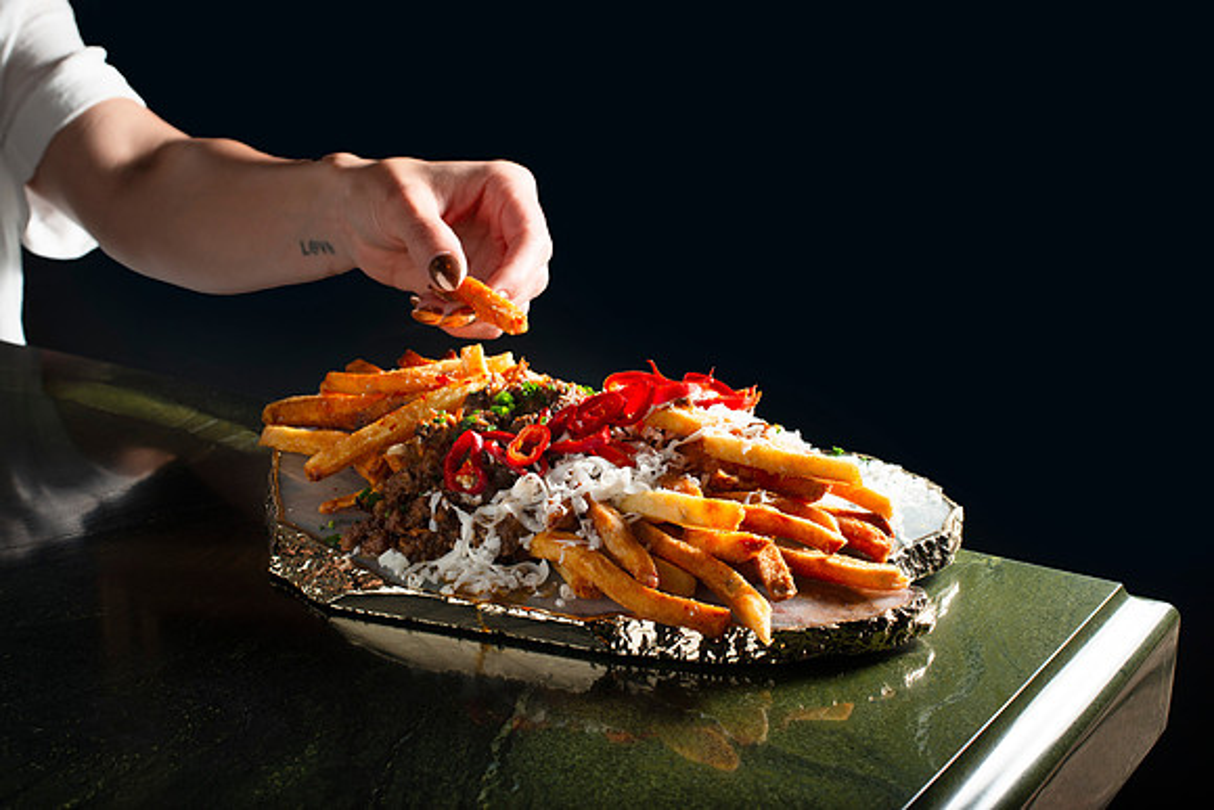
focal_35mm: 53
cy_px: 394
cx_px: 624
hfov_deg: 37.6
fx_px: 1784
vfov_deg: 25.6
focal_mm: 50
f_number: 9
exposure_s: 1/250
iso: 200
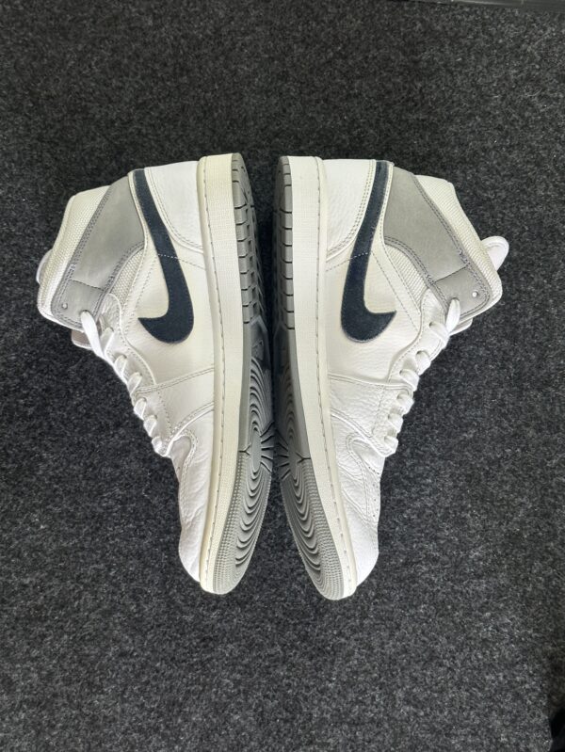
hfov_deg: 30.3
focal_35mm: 48
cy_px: 376
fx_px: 1044
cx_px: 282
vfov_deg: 39.6
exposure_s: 1/50
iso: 100
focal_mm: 6.86
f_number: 1.78
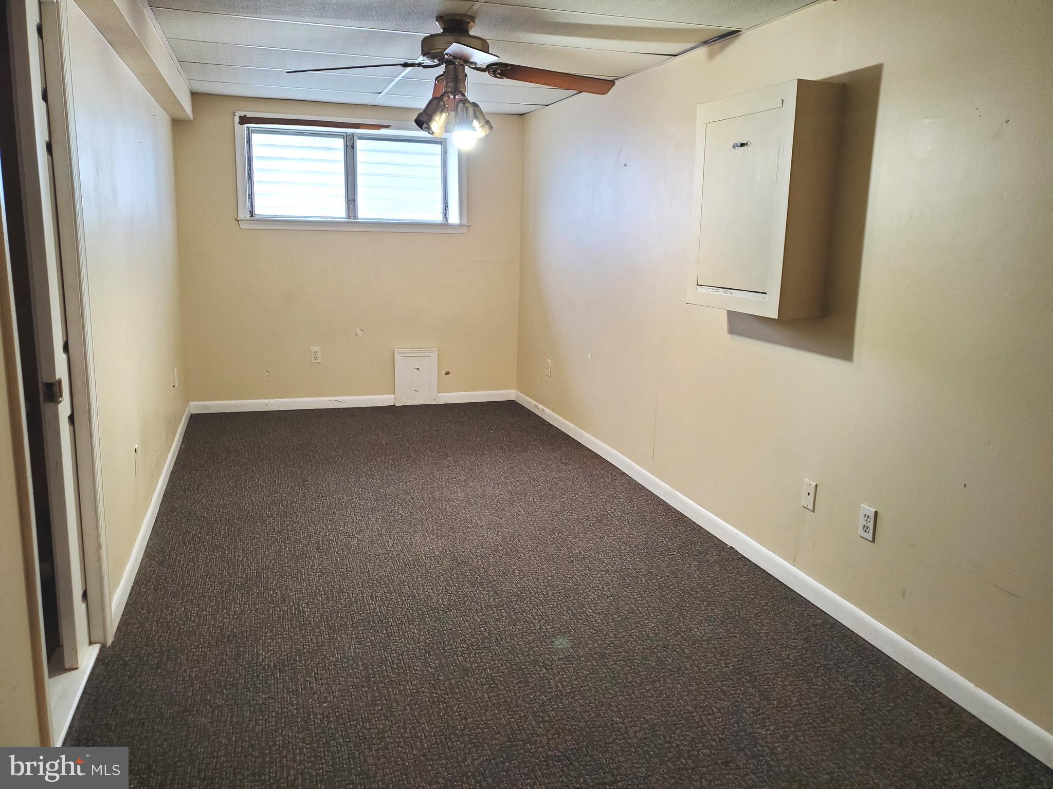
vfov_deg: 53.1
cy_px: 394
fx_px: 791
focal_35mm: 26
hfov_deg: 67.3
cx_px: 526
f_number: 1.5
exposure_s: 1/120
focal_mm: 4.3
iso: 160
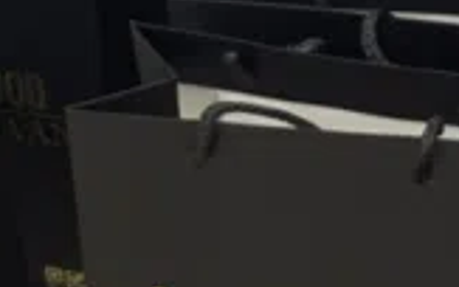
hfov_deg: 10.0
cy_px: -56
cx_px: 760
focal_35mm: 200
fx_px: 2503
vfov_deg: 6.5
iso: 200
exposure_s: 1/33
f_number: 1.78
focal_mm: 6.76
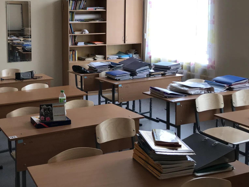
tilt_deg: -3.0
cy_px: 50
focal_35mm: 44
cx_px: 55
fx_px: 316
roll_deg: +1.8
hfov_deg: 41.4
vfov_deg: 32.3
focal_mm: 3.99
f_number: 1.8
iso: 40
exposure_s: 1/100
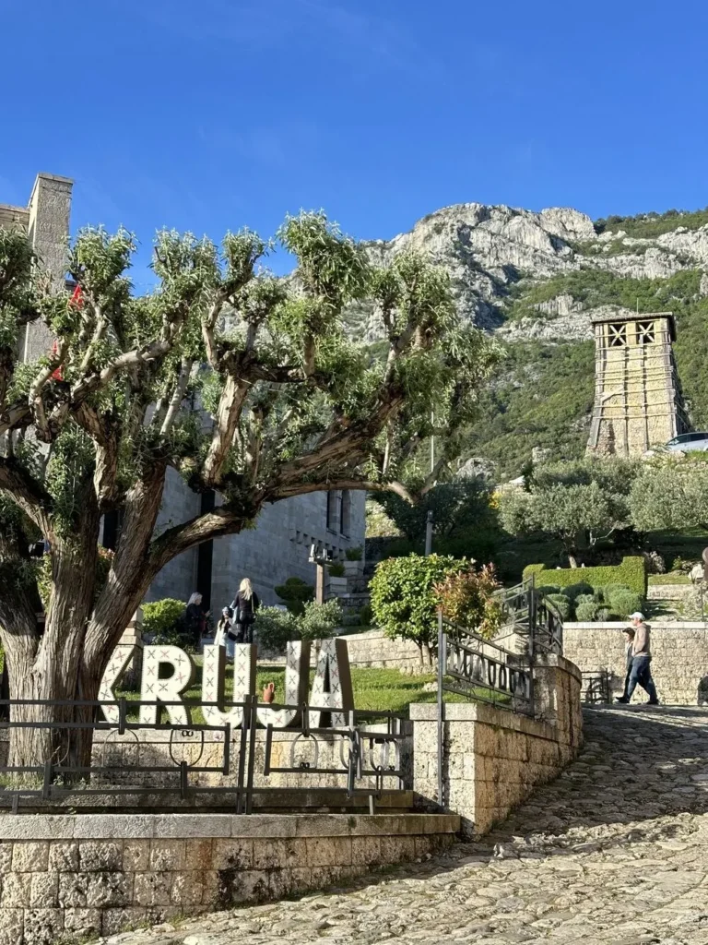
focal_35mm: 48
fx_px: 1309
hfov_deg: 30.3
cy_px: 472
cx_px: 354
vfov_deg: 39.7
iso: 64
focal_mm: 6.86
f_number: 1.78
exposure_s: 1/1030
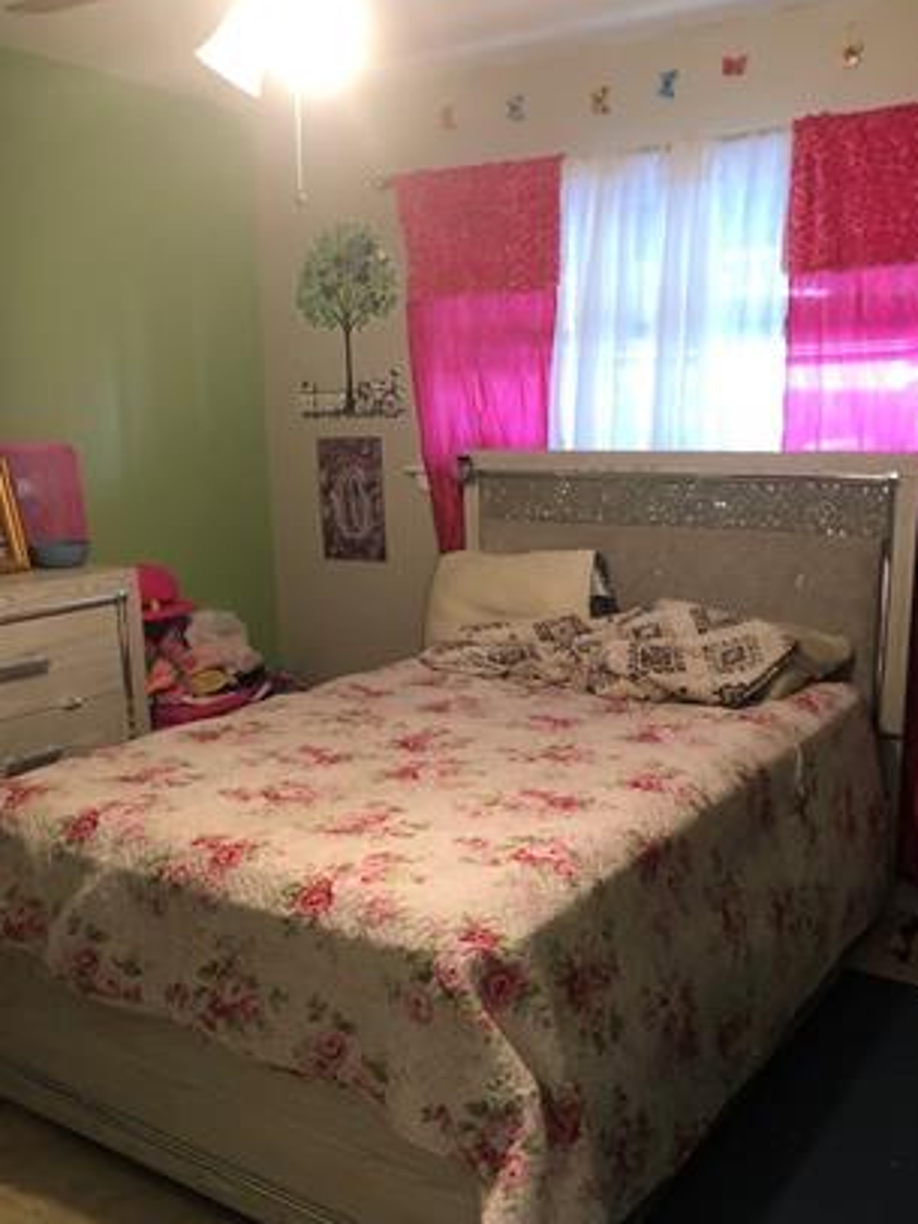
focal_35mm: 33
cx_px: 445
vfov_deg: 55.2
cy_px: 695
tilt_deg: -16.6
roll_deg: +0.8
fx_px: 1167
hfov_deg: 42.9
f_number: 1.8
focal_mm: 3.99
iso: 100
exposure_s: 1/9
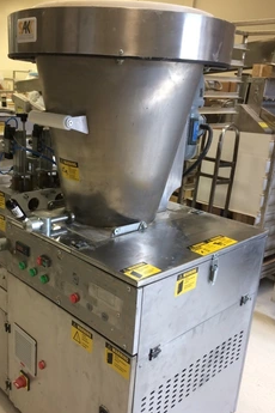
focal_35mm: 35
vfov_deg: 54.4
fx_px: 401
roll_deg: -2.2
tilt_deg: -19.0
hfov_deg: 37.6
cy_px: 219
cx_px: 103
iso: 50
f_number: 2.2
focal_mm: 4.15
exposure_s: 1/30
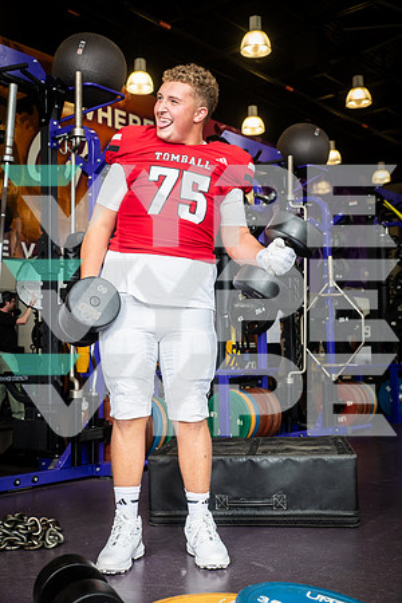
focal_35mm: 46
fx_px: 770
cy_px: 302
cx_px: 201
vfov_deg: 42.7
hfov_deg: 29.2
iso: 500
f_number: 5.6
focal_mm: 46
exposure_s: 1/250
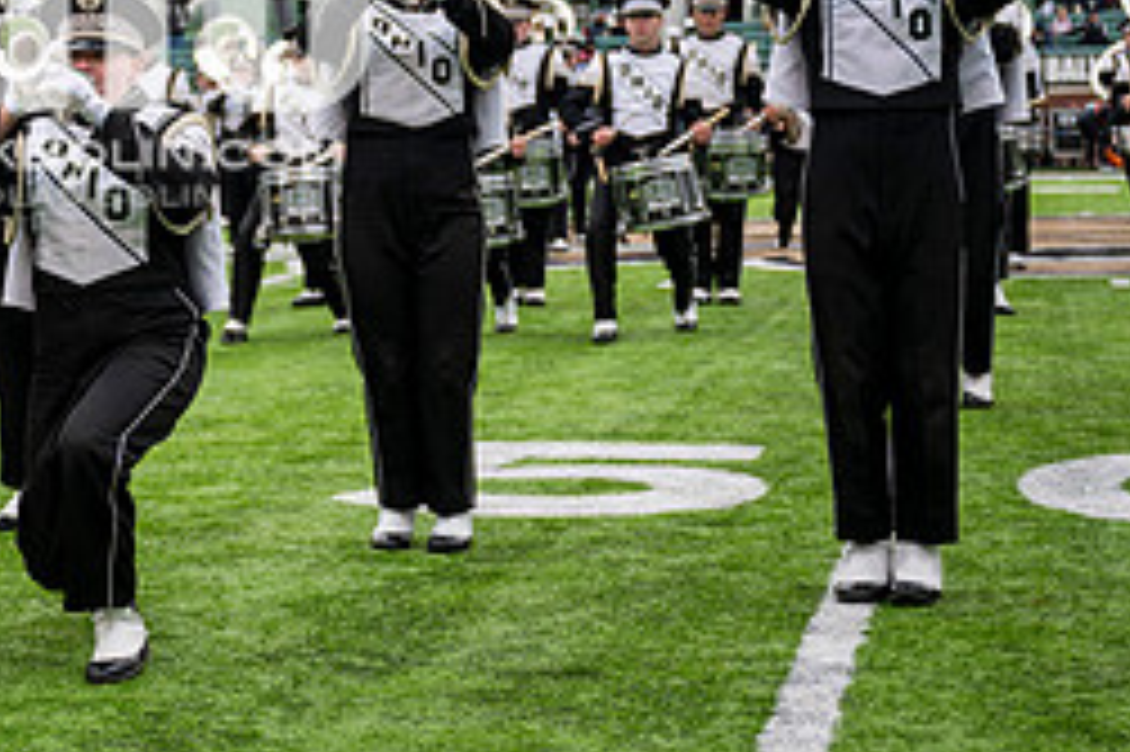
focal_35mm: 97
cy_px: -7
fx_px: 3043
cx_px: 32
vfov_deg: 13.9
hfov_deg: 20.4
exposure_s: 1/500
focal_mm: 42
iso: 100
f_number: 2.8
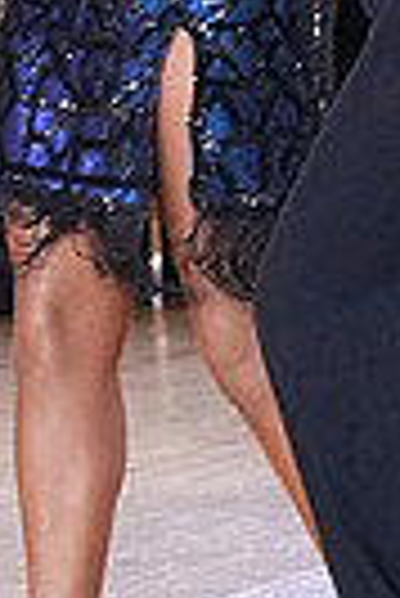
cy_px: -148
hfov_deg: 4.7
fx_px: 4854
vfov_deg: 7.0
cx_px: -11
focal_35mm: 292
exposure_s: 1/200
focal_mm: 45
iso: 5000
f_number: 6.3
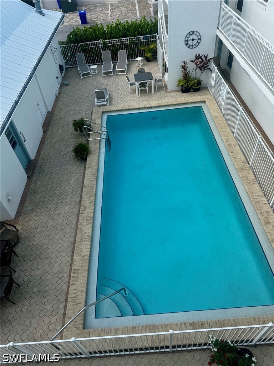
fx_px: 253
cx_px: 137
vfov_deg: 71.6
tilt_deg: -45.7
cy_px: 183
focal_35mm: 24
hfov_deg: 56.8
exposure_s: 1/2105
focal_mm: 6.76
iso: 80
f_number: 1.78
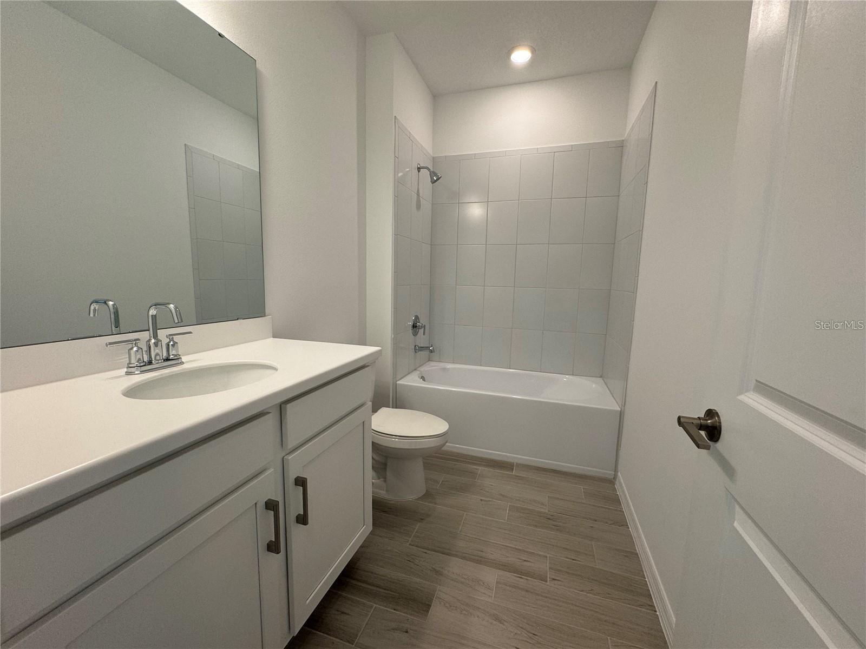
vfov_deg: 85.7
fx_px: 350
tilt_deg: -8.6
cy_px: 324
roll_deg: -1.5
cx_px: 433
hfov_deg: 102.1
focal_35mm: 14
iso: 100
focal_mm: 2.22
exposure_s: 1/120
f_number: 2.2
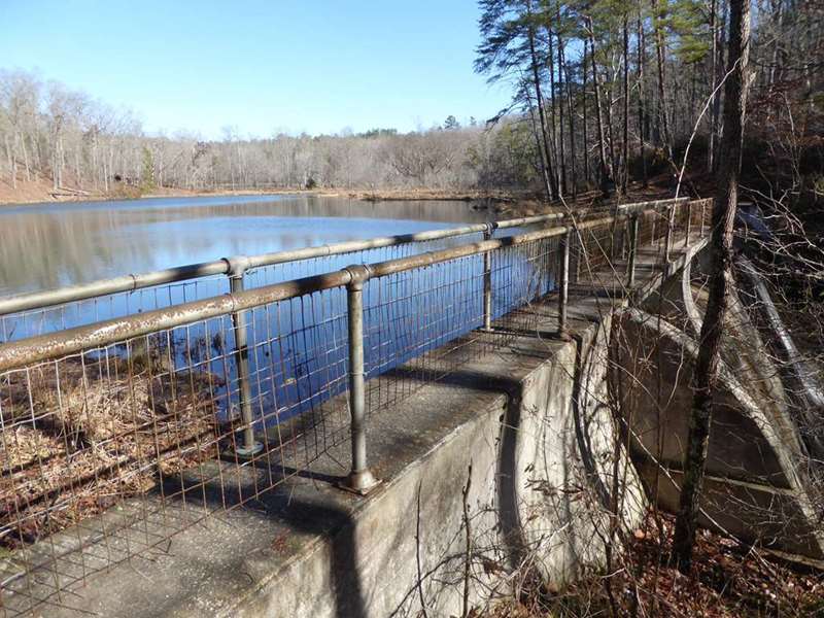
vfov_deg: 54.9
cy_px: 309
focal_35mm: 25
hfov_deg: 69.4
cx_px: 412
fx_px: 595
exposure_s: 1/400
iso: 100
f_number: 3.3
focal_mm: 4.3
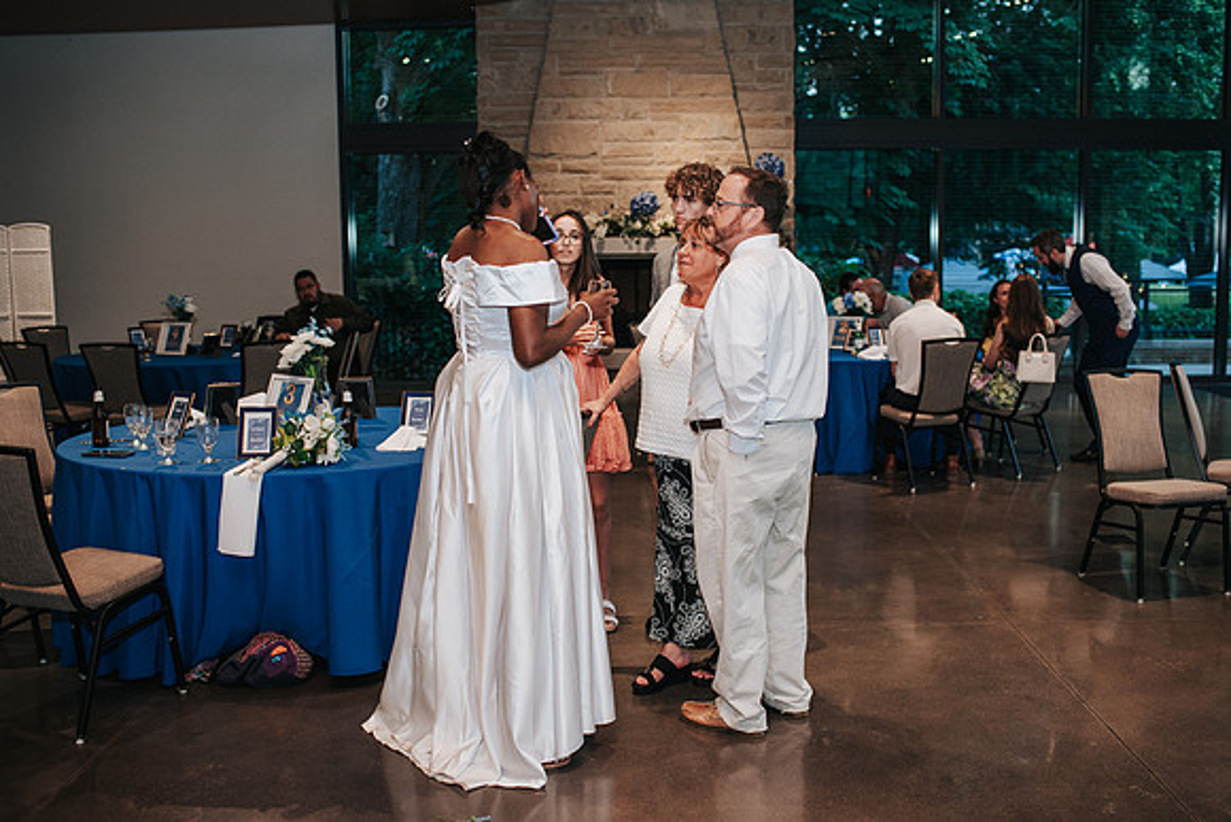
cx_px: 664
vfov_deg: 35.3
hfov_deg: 50.9
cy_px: 411
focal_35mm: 38
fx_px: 1292
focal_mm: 35
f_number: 2.8
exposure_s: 1/160
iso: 1000
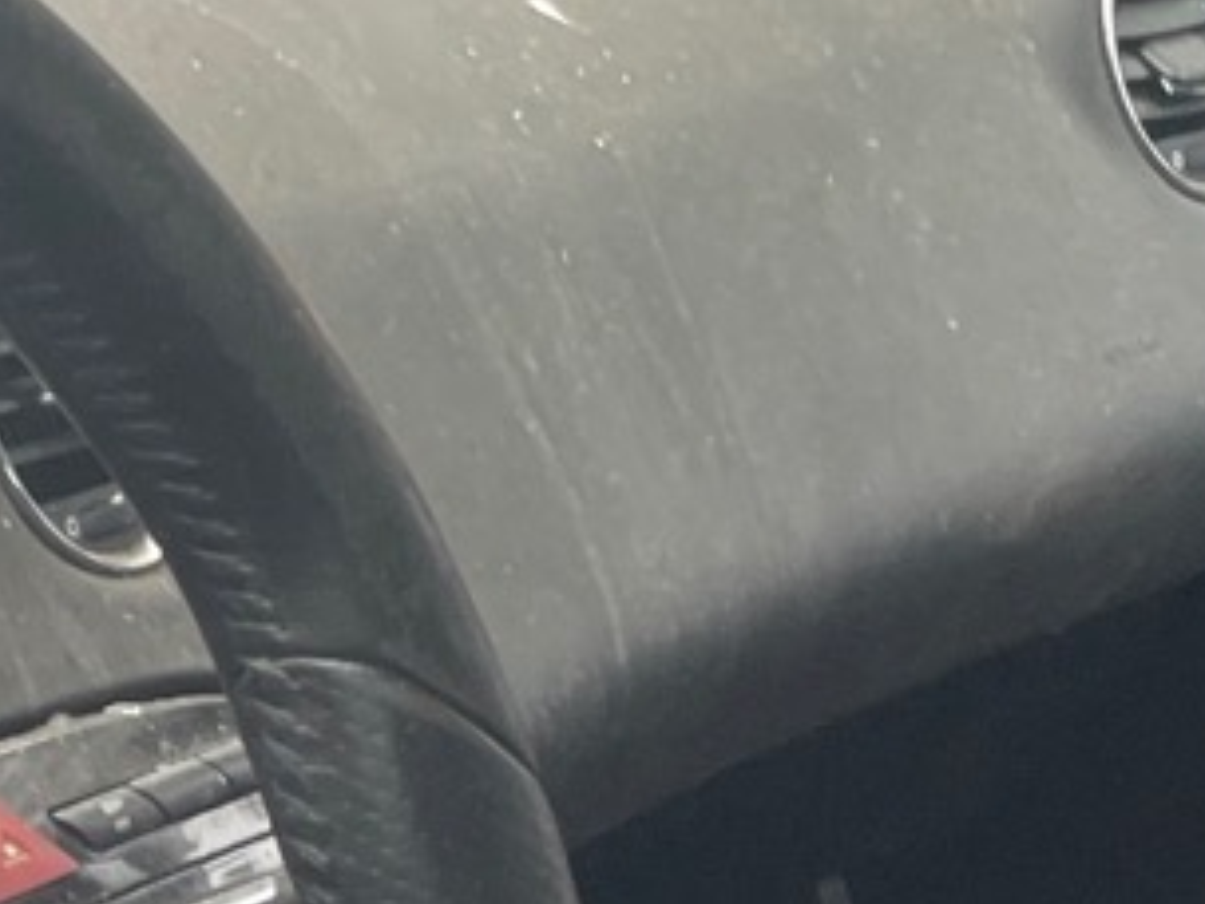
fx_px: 5361
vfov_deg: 9.1
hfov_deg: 12.4
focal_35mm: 154
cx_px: -432
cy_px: 1780
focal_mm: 4.2
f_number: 1.6
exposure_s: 1/121
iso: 64
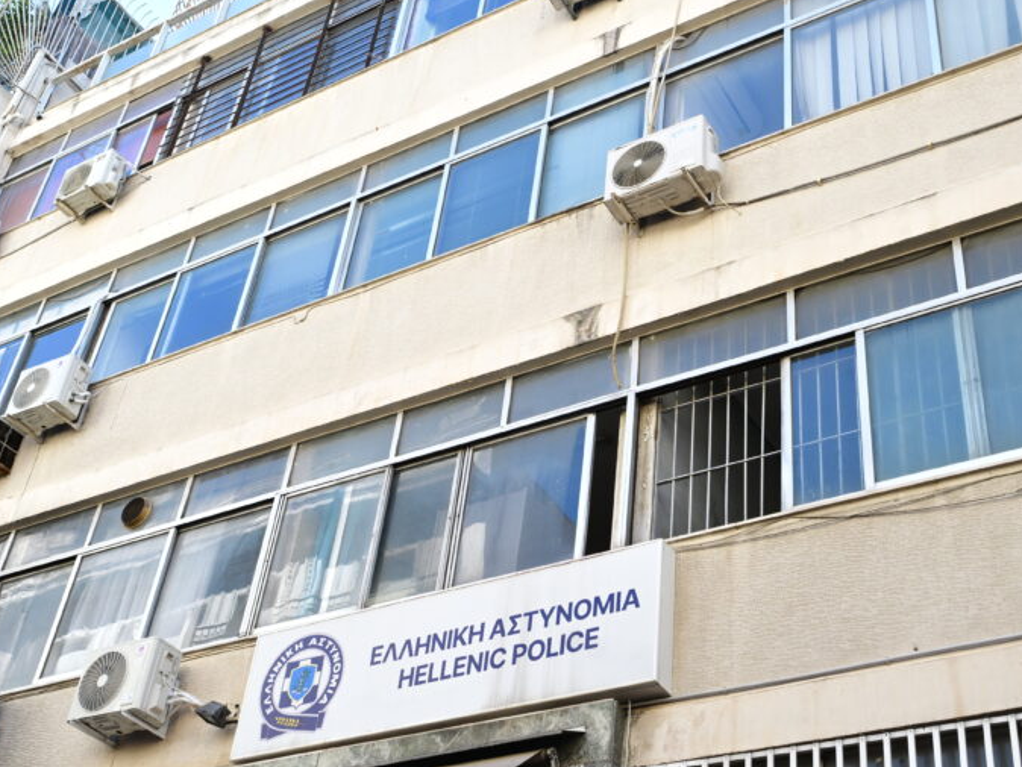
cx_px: 520
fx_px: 1359
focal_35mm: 46
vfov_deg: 31.5
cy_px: 380
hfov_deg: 41.2
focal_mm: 28
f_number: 5.6
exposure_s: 1/640
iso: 800
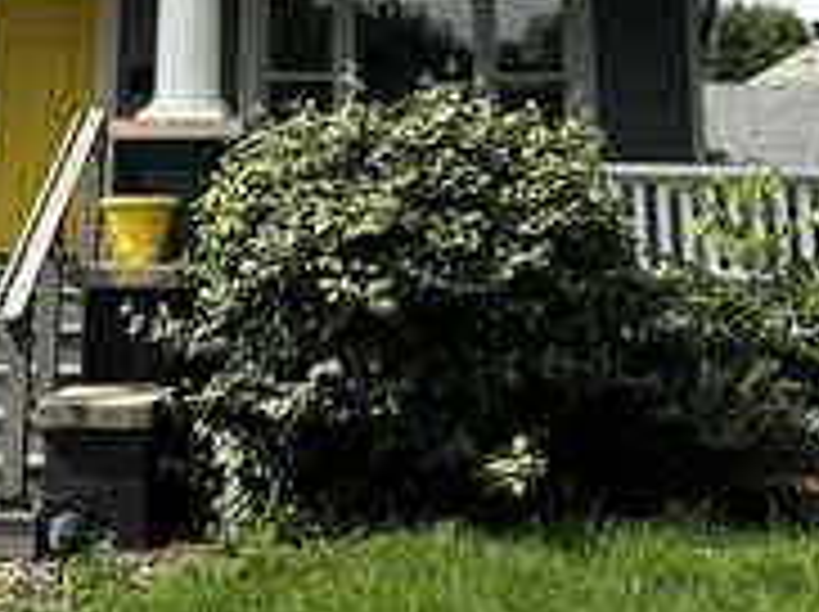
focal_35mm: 66
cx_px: 270
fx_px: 1559
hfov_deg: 29.2
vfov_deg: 20.6
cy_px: -146
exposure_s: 1/5348
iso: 80
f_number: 1.78
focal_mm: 6.76
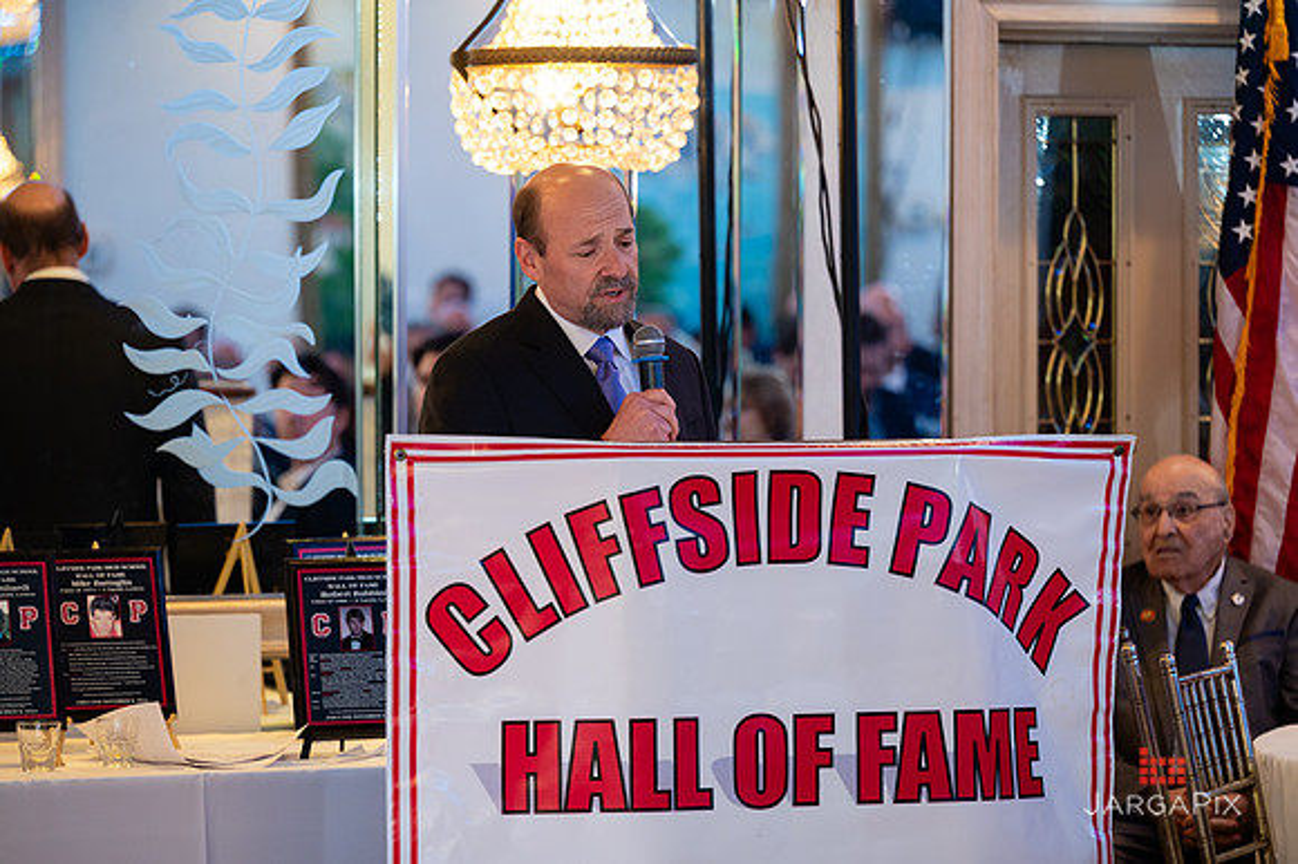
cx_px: 649
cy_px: 432
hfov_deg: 14.4
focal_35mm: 143
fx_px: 5138
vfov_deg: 9.6
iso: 1250
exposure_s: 1/125
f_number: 3.2
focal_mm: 140
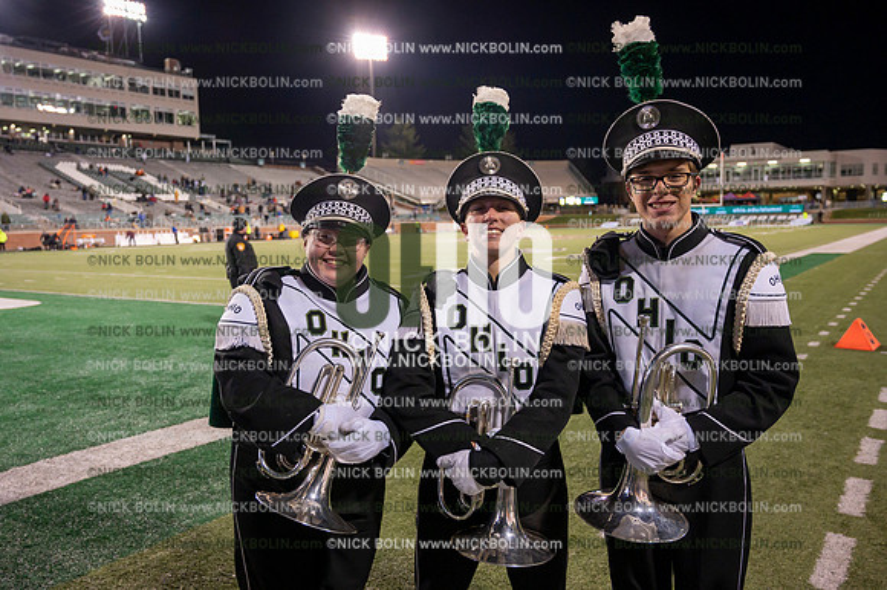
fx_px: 739
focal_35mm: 30
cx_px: 444
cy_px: 295
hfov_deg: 62.0
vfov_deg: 43.6
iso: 3200
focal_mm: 30
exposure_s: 1/640
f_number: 4
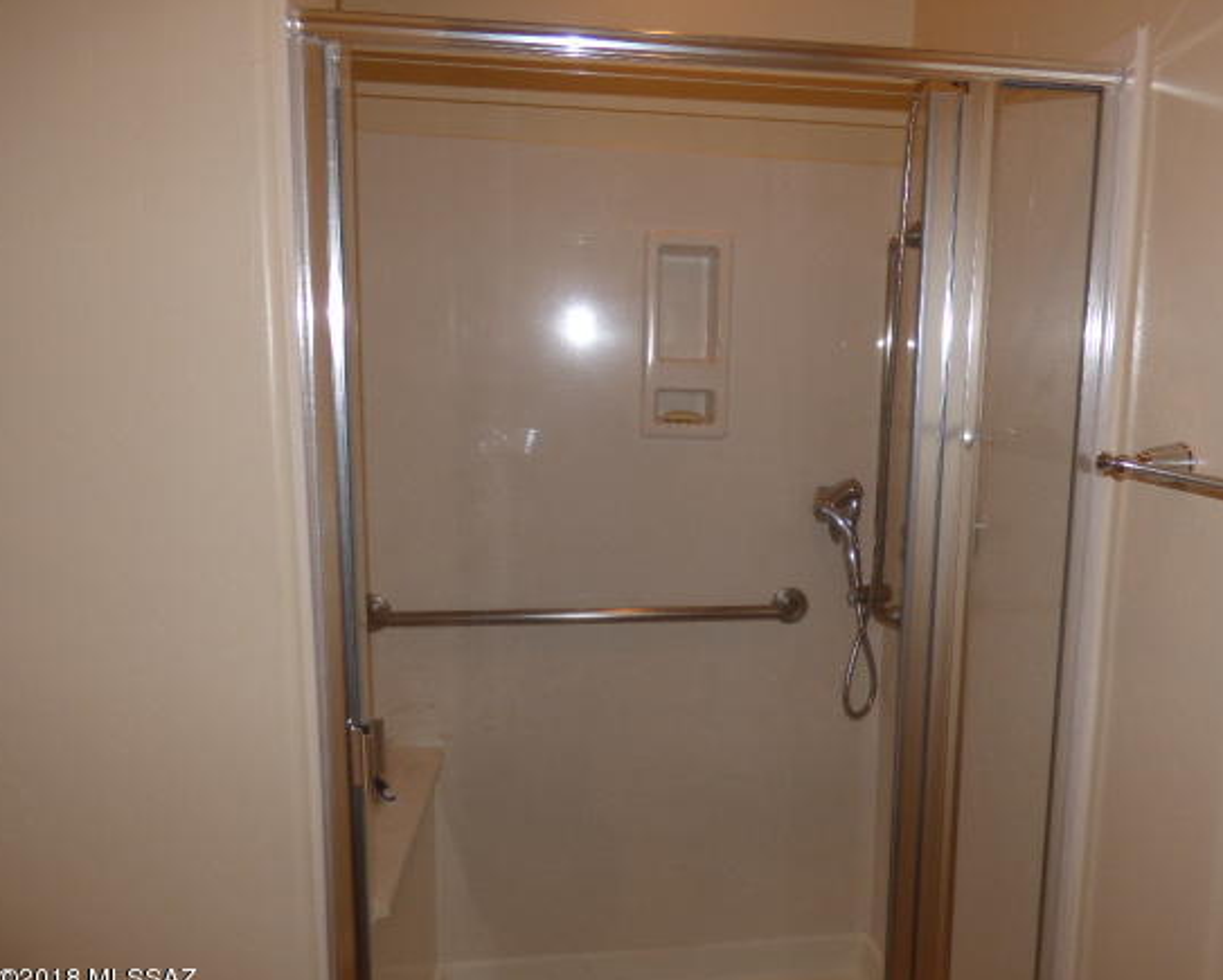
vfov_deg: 60.9
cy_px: 482
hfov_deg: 72.1
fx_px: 833
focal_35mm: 23
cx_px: 705
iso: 100
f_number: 2.8
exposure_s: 1/60
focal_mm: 3.58
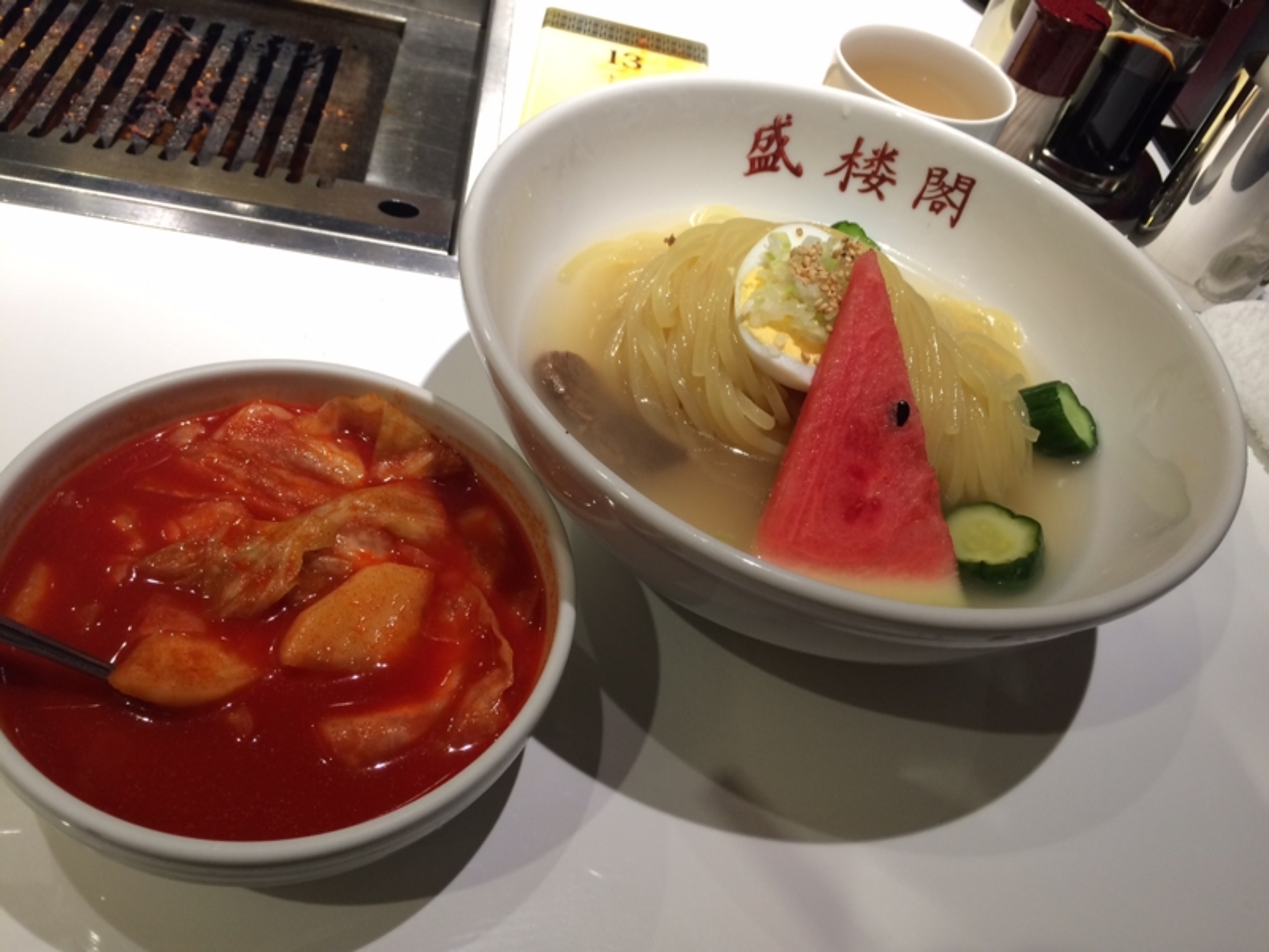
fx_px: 1063
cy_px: 476
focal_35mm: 29
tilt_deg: -47.8
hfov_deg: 61.7
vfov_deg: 48.2
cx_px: 634
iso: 80
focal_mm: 4.15
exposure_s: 1/30
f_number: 2.2
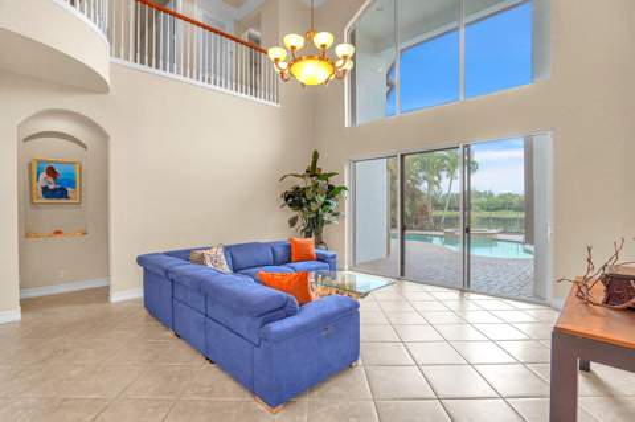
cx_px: 318
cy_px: 211
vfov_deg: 73.6
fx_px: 282
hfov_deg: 96.8
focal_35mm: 16
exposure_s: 1/50
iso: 800
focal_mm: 16
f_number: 5
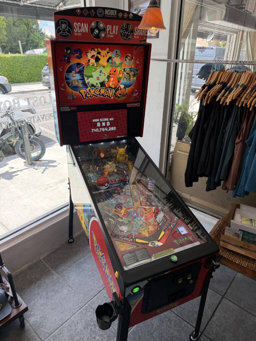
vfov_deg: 71.6
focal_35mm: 24
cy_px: 170
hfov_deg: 56.8
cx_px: 128
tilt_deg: -24.6
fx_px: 237
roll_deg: -1.6
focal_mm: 6.76
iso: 100
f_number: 1.78
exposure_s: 1/598
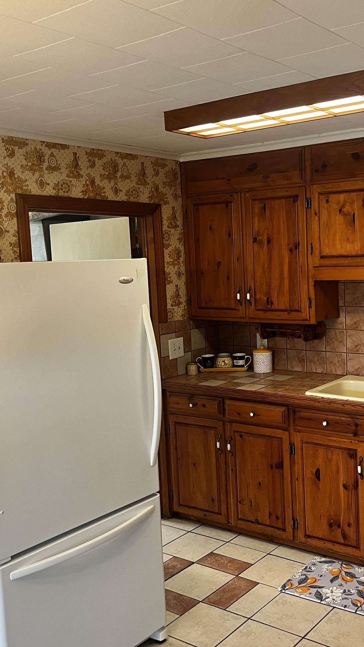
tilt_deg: -6.5
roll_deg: +1.4
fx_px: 652
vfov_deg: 52.8
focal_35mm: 38
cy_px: 322
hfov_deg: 30.7
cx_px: 266
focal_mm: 5.1
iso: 125
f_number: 1.6
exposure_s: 1/60
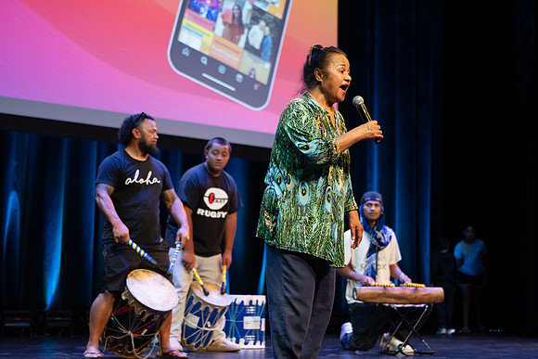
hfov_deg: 28.8
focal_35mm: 70
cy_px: 180
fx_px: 1046
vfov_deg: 19.5
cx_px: 269
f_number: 2.8
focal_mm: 70
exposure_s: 1/250
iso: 1000
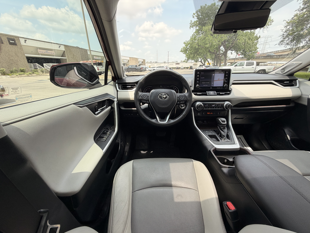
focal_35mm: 14
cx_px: 155
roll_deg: +1.6
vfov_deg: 85.7
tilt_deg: -21.5
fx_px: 125
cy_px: 116
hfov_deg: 102.1
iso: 40
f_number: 2.2
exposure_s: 1/259
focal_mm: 2.22
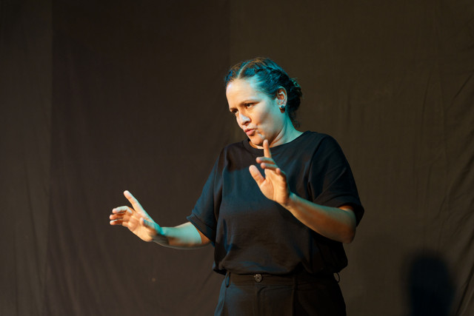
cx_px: 237
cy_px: 158
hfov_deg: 29.8
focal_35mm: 68
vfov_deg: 20.1
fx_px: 890
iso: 1600
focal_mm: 67.6
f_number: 3.5
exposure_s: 1/80
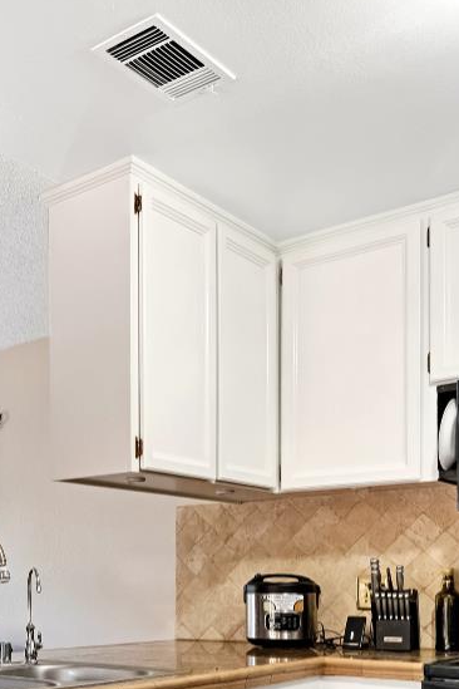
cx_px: -9
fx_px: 784
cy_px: 589
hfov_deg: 30.2
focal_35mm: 41
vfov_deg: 44.2
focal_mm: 10
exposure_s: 1/6
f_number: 8
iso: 400
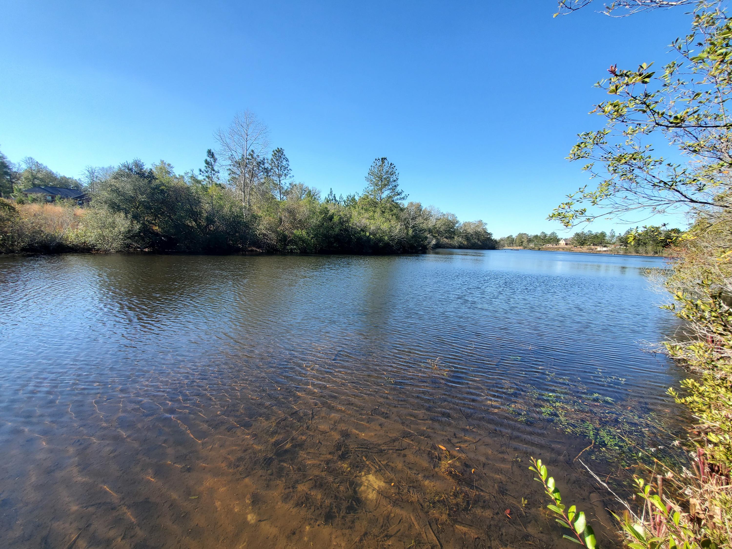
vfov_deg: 89.9
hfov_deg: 106.2
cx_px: 366
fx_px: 275
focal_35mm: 13
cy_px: 274
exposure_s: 1/546
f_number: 2.2
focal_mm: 1.8
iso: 50
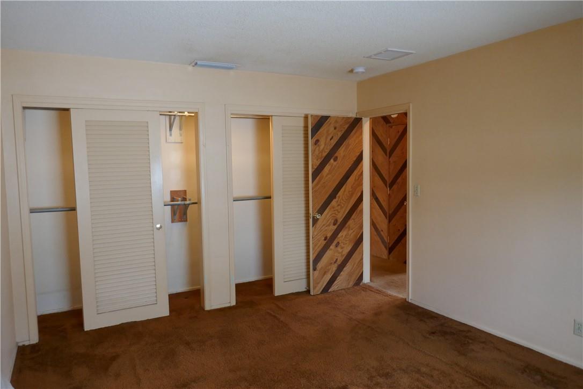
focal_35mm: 25
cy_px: 194
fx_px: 405
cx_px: 292
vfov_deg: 51.3
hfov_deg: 71.5
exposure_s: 1/60
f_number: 2.8
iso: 800
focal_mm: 9.1
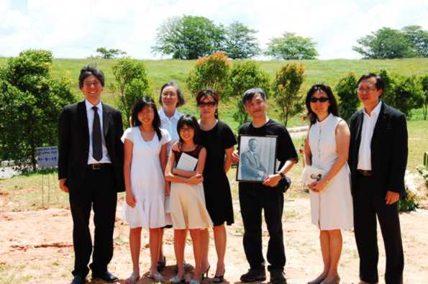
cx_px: 214
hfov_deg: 29.3
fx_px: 819
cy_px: 142
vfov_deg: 19.7
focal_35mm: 69
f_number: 8
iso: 200
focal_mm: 46
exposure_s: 1/250
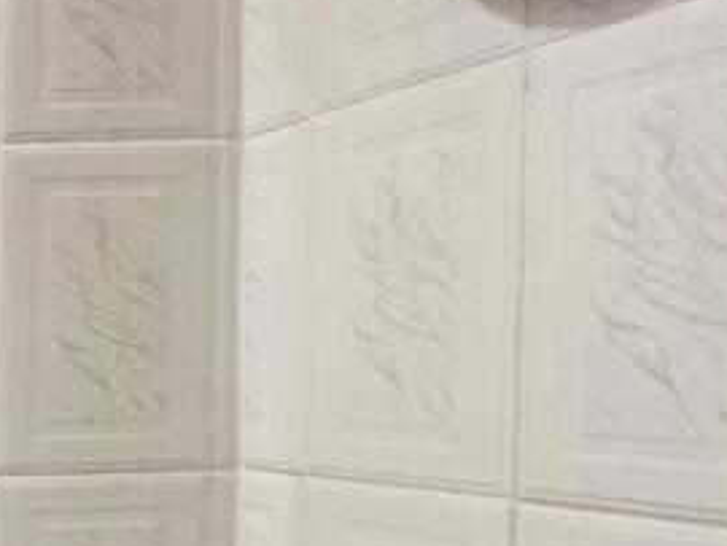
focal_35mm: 53
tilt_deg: -4.9
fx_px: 1114
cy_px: 584
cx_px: -444
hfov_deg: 24.7
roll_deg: +1.9
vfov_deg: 25.7
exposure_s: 1/100
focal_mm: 2.22
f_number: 2.2
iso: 250
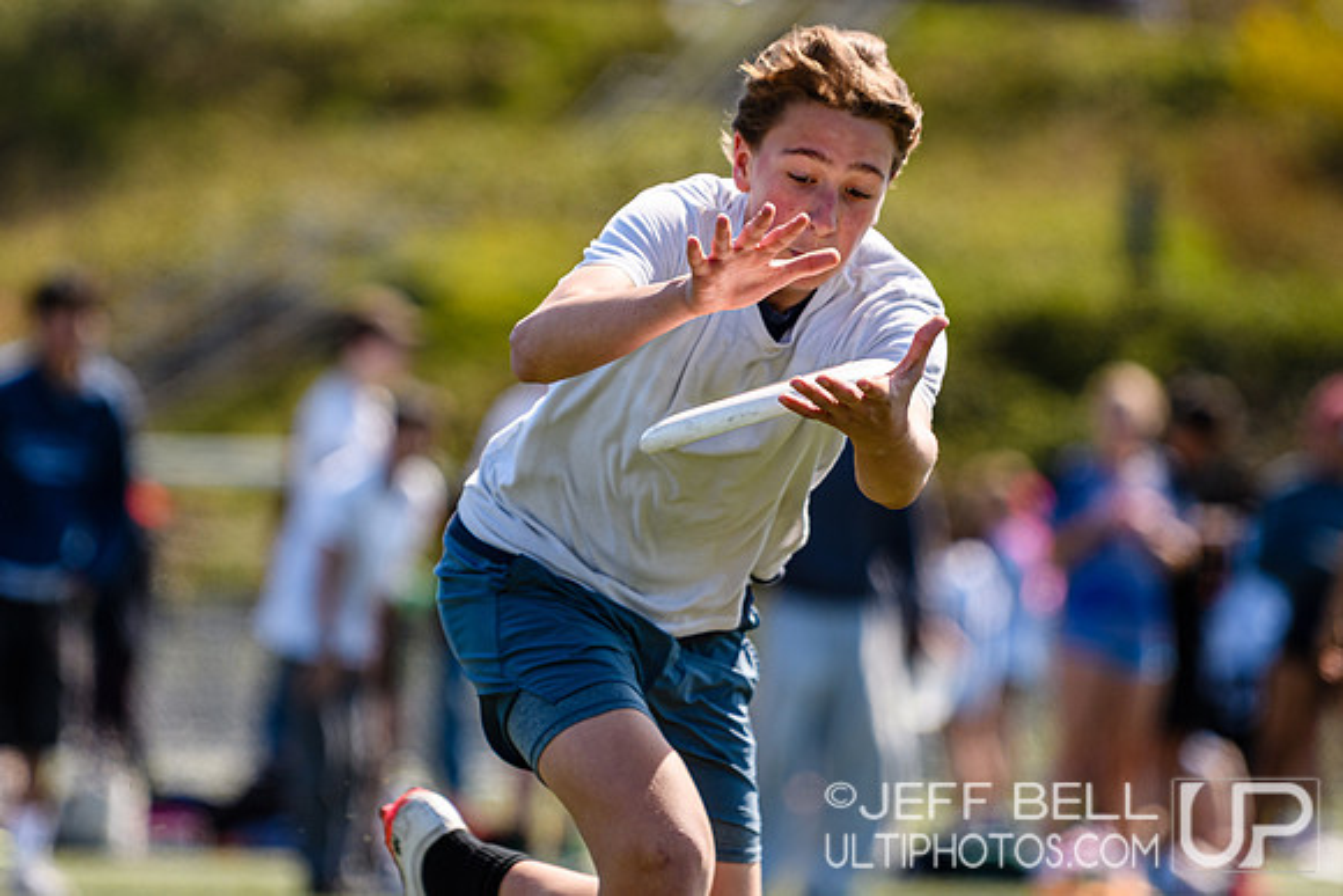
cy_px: 344
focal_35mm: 370
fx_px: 13803
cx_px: 672
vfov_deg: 3.7
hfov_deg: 5.6
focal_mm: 200
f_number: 3.2
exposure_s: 1/1600
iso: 100
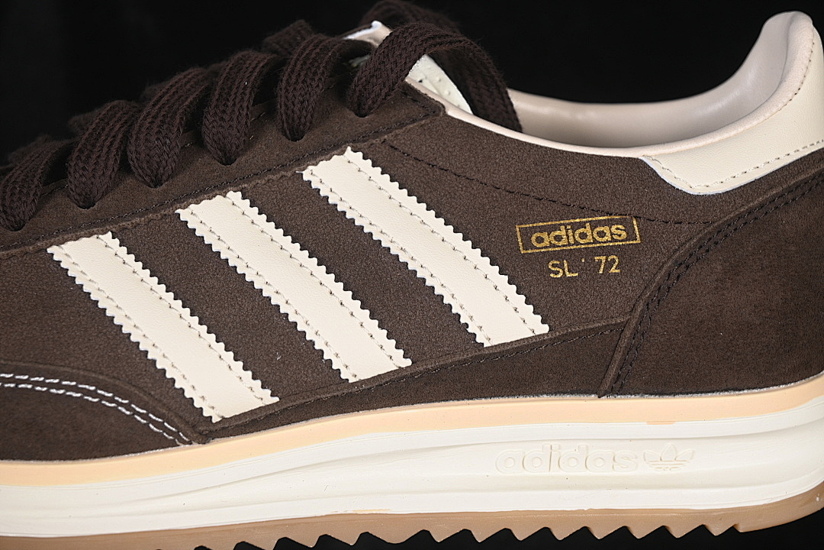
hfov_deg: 27.0
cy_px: 275
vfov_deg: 18.2
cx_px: 412
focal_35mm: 75
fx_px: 1717
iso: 160
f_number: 6.3
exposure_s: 1/60
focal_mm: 50
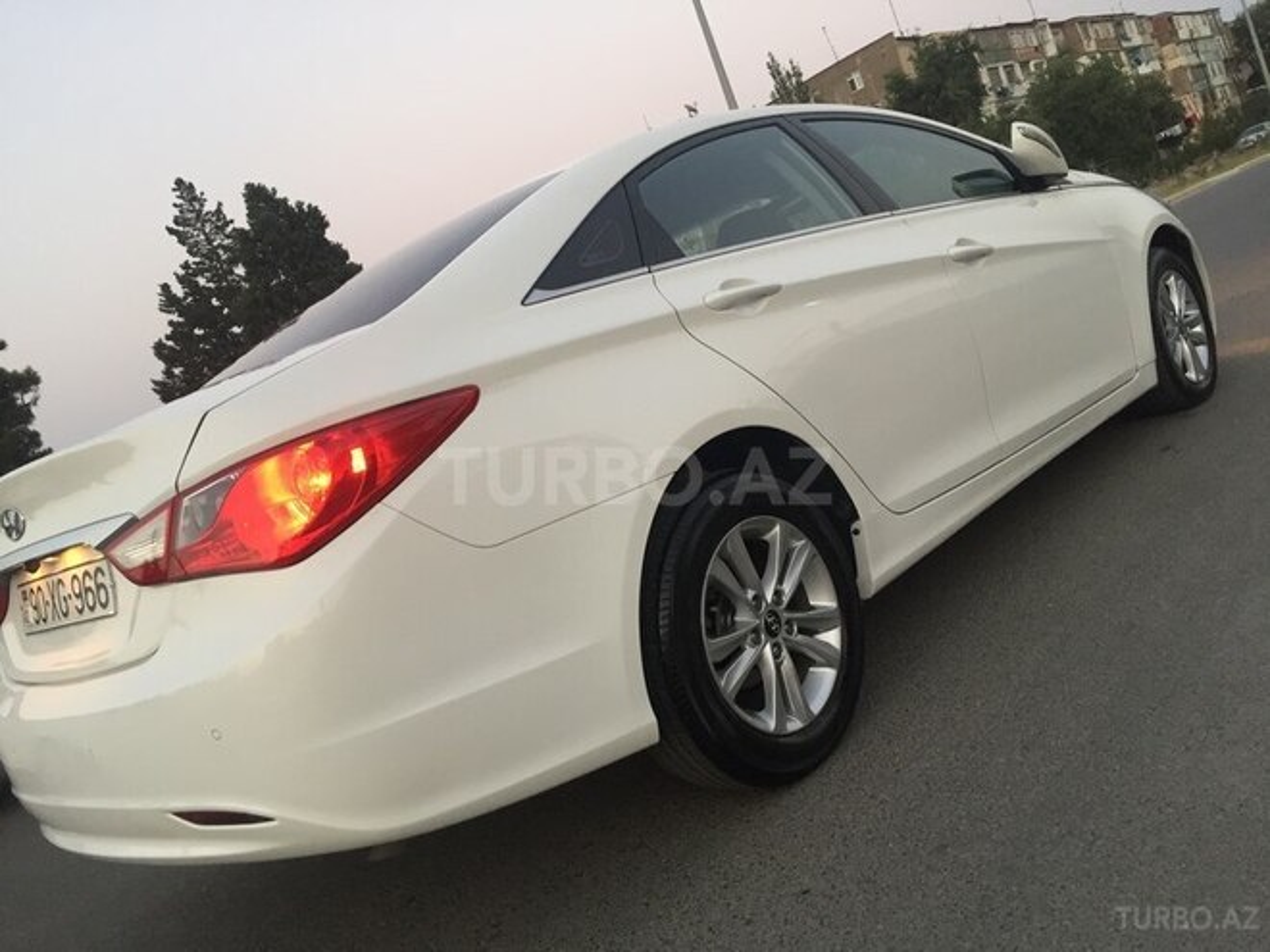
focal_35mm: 29
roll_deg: +20.4
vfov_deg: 48.2
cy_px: 476
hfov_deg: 61.7
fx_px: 1064
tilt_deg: -4.2
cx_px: 635
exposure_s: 1/33
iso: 125
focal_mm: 4.15
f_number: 2.2
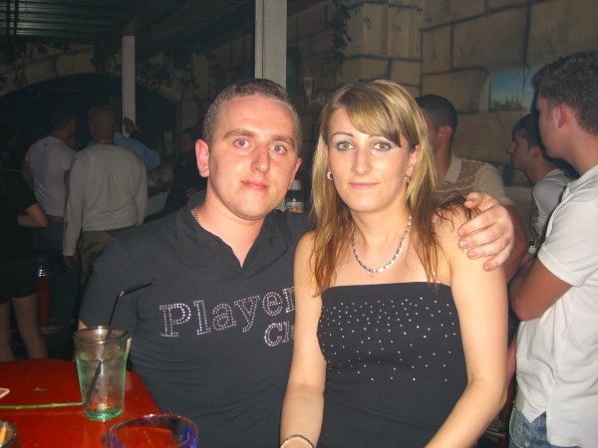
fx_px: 656
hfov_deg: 49.0
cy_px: 224
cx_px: 299
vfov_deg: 37.7
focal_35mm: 38
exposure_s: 1/60
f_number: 2.8
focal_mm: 7.9
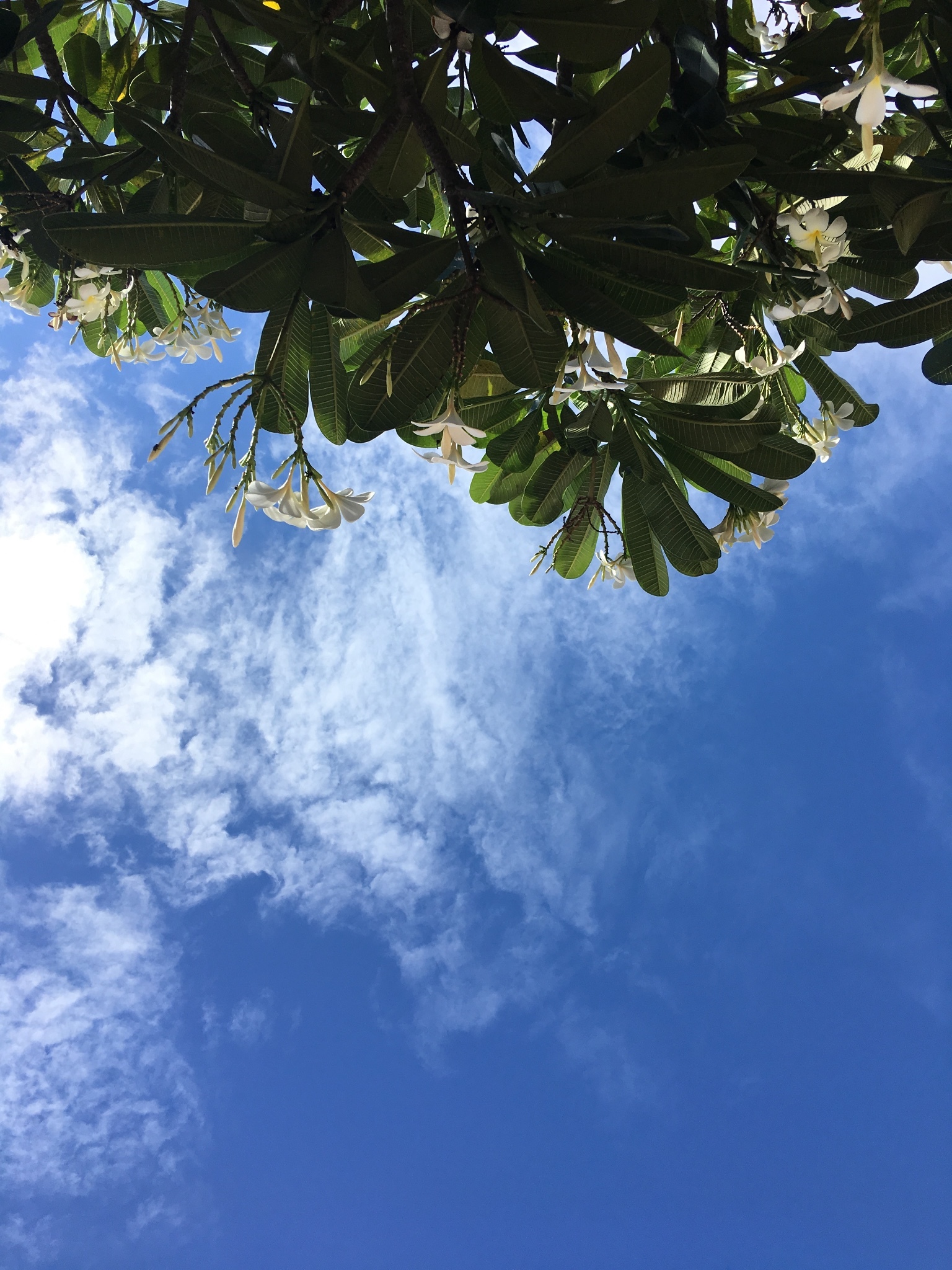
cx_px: 476
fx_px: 1063
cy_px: 635
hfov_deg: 48.2
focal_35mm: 29
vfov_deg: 61.7
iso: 25
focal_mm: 4.15
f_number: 2.2
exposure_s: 1/1538
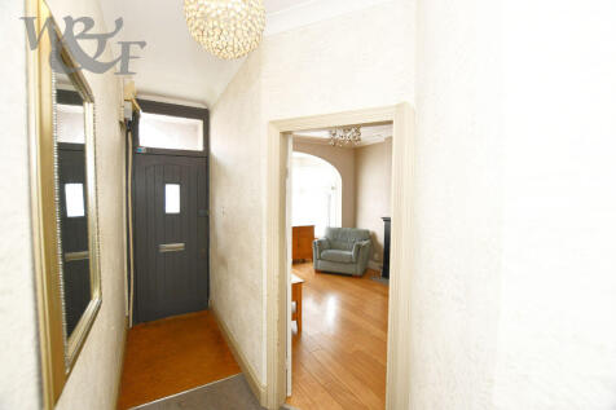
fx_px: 257
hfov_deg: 100.4
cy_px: 205
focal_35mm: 15
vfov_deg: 77.3
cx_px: 308
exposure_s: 1/60
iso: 360
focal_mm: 10
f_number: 4
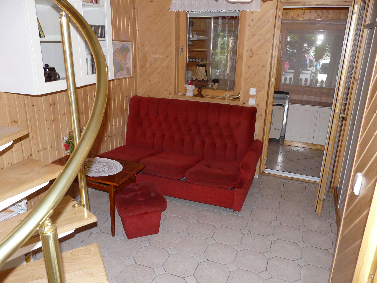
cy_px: 142
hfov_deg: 63.4
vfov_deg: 49.7
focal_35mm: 28
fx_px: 305
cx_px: 188
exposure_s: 1/30
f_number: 2.8
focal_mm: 4.6
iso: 125
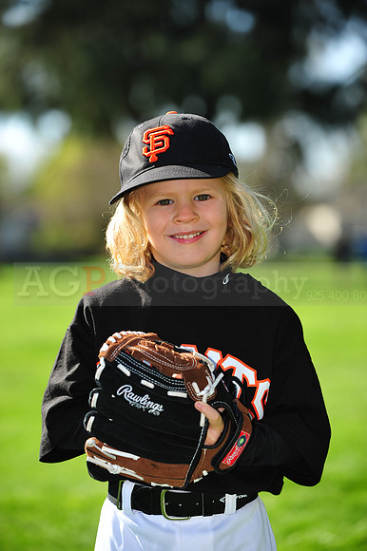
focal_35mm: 130
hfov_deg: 10.5
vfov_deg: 15.8
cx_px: 184
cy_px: 276
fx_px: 1990
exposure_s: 1/800
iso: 200
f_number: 4.5
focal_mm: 130
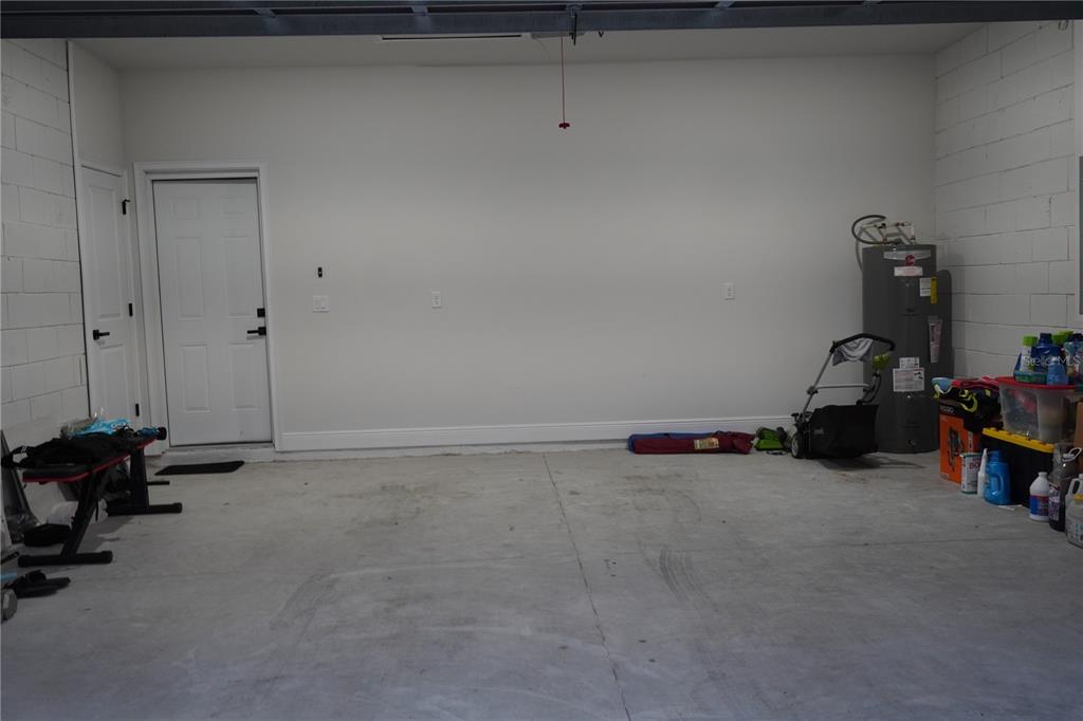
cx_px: 542
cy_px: 360
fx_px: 988
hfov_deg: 57.5
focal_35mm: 33
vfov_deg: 40.1
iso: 500
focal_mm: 21.9
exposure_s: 1/50
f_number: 3.2
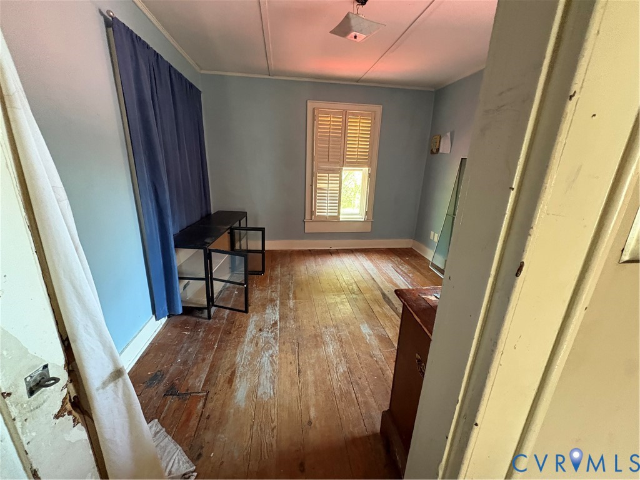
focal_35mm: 14
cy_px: 240
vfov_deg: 85.7
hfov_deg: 102.1
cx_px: 320
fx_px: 259
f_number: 2.2
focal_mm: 2.22
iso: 800
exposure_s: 1/54
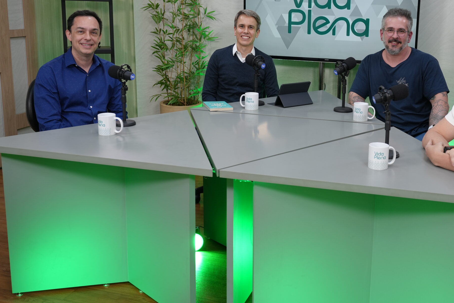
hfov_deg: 43.0
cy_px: 117
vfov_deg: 29.8
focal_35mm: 45
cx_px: 300
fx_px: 568
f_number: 4
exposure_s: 1/160
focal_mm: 32
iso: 500
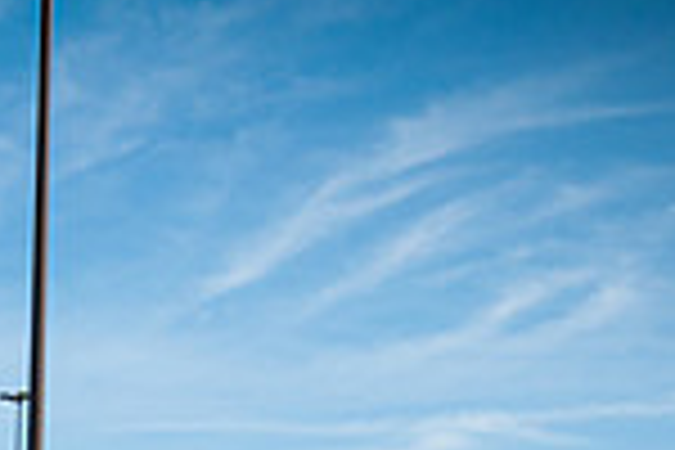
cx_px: -194
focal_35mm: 110
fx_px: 2062
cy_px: 794
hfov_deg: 17.5
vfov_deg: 11.6
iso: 200
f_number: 9
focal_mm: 19
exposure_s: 1/320
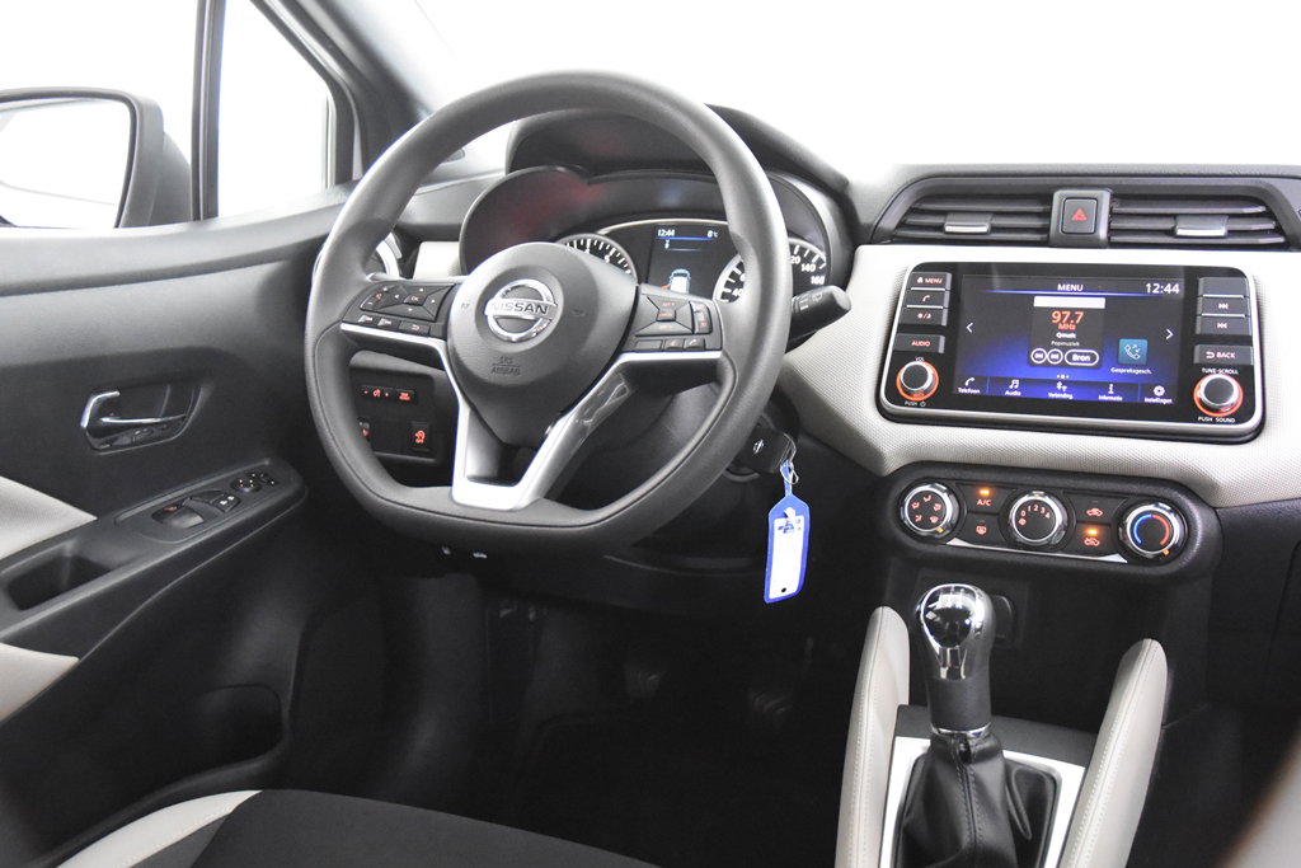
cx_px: 650
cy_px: 434
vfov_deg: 36.9
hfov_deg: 53.1
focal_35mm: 36
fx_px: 1301
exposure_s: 1/40
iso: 8000
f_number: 3
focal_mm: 24
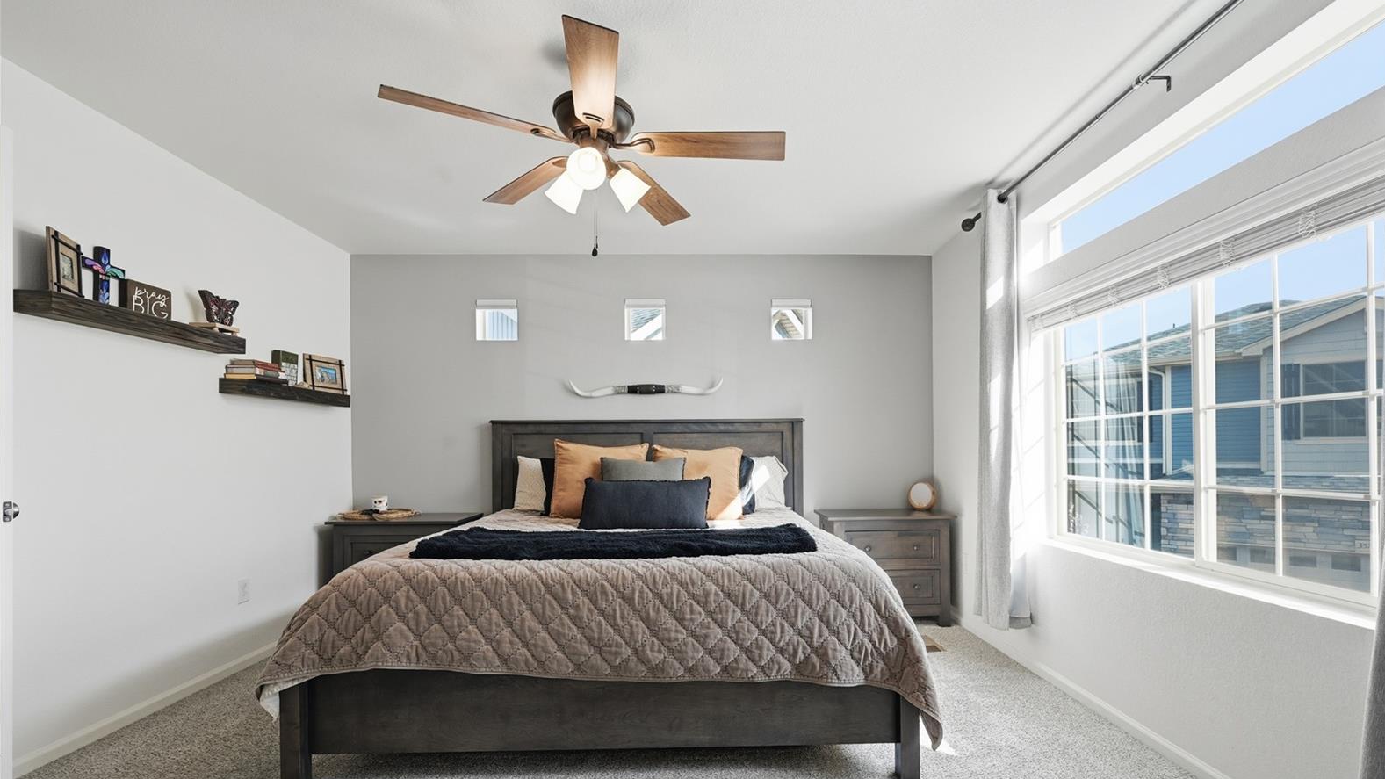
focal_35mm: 17
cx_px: 702
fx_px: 624
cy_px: 454
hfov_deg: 95.9
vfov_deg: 63.5
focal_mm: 16
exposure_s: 1/1000
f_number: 8
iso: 400
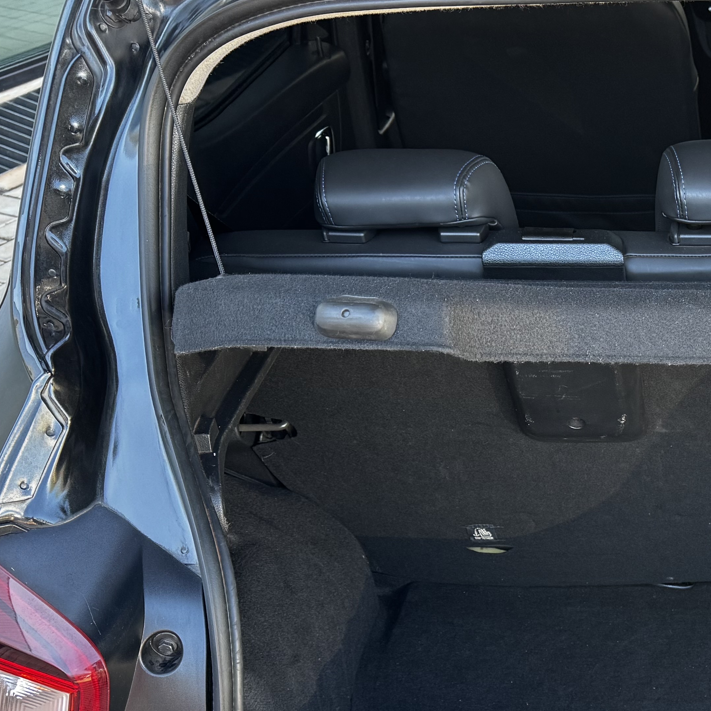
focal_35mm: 56
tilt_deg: -39.6
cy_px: 587
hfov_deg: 28.2
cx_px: 750
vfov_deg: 29.7
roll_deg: -1.6
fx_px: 1301
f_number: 1.78
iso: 160
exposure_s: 1/121
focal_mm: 6.76
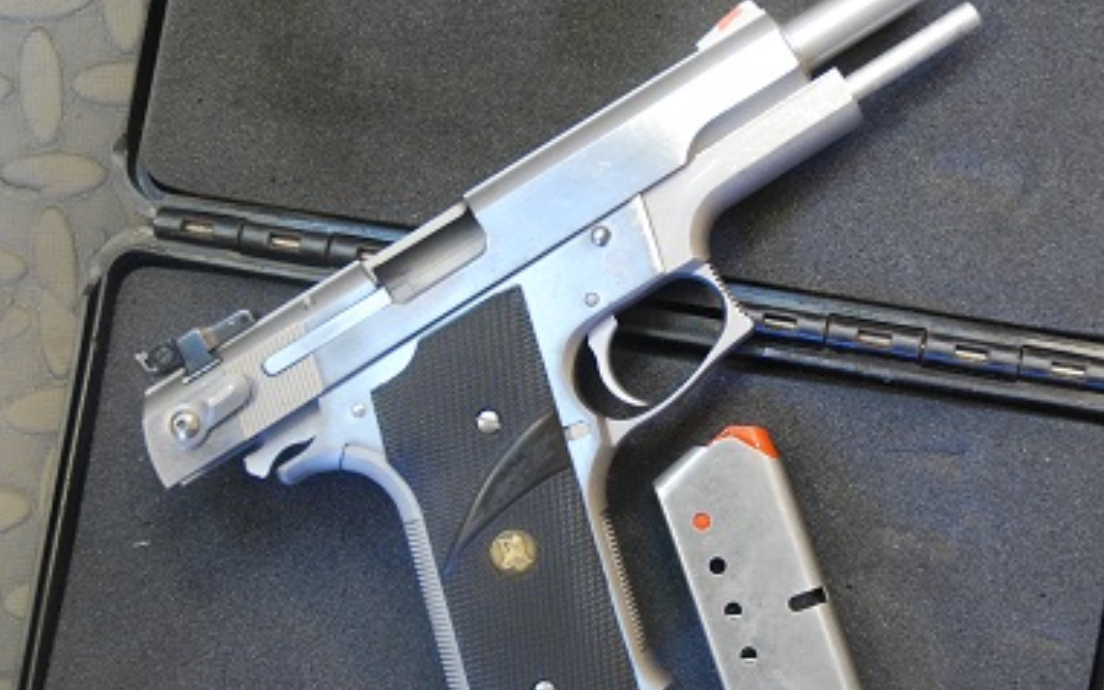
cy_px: 442
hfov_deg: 29.4
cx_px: 588
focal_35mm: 70
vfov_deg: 18.6
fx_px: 2100
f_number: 4
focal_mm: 29
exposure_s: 1/30
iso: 1000
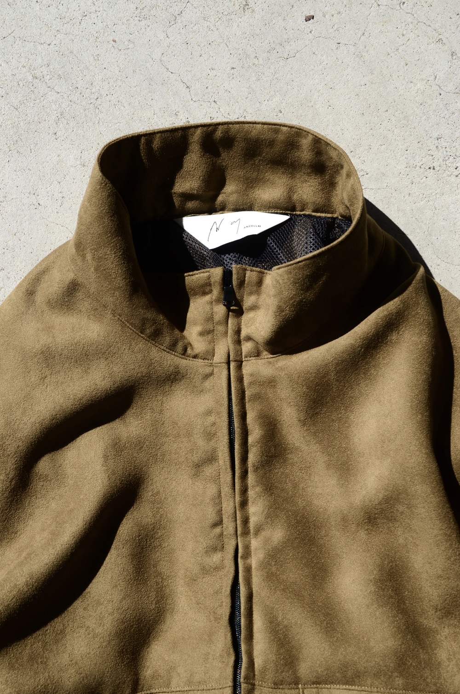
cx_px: 230
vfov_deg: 37.9
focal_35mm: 52
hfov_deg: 25.7
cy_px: 347
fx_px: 1010
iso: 100
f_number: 9
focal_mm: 35
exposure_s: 1/320
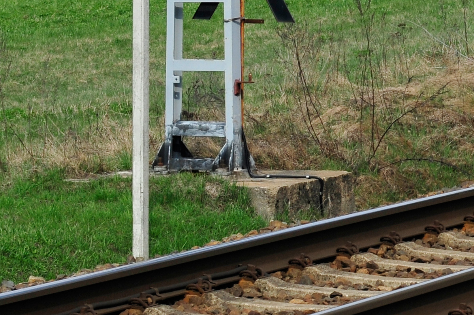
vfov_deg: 5.1
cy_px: -141
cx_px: 712
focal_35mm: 268
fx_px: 3524
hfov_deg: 7.6
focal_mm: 50
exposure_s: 1/320
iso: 200
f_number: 9
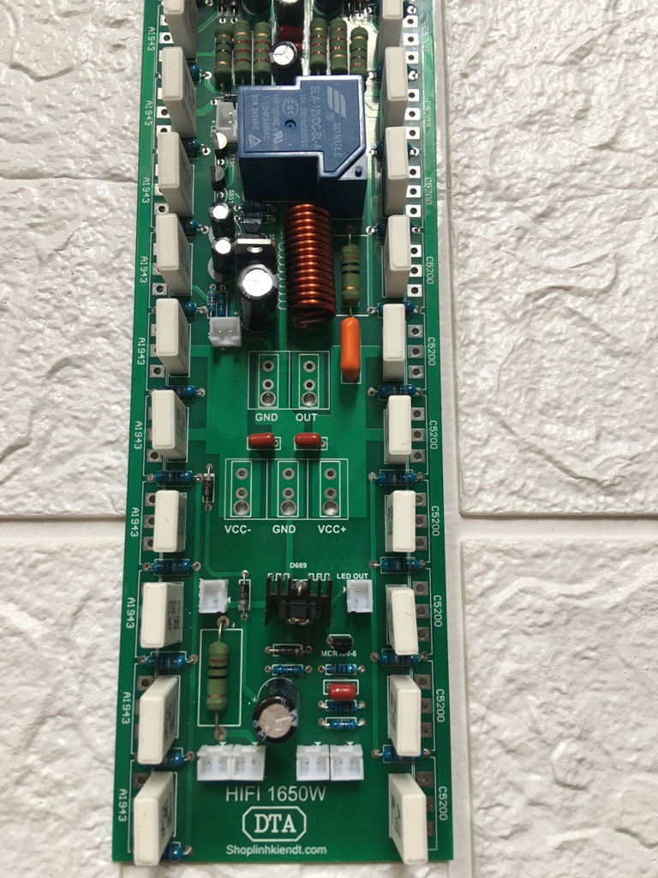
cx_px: 329
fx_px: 735
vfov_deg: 61.7
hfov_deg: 48.2
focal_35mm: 29
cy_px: 439
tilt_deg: -79.6
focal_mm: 4.15
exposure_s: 1/33
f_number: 2.2
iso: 32
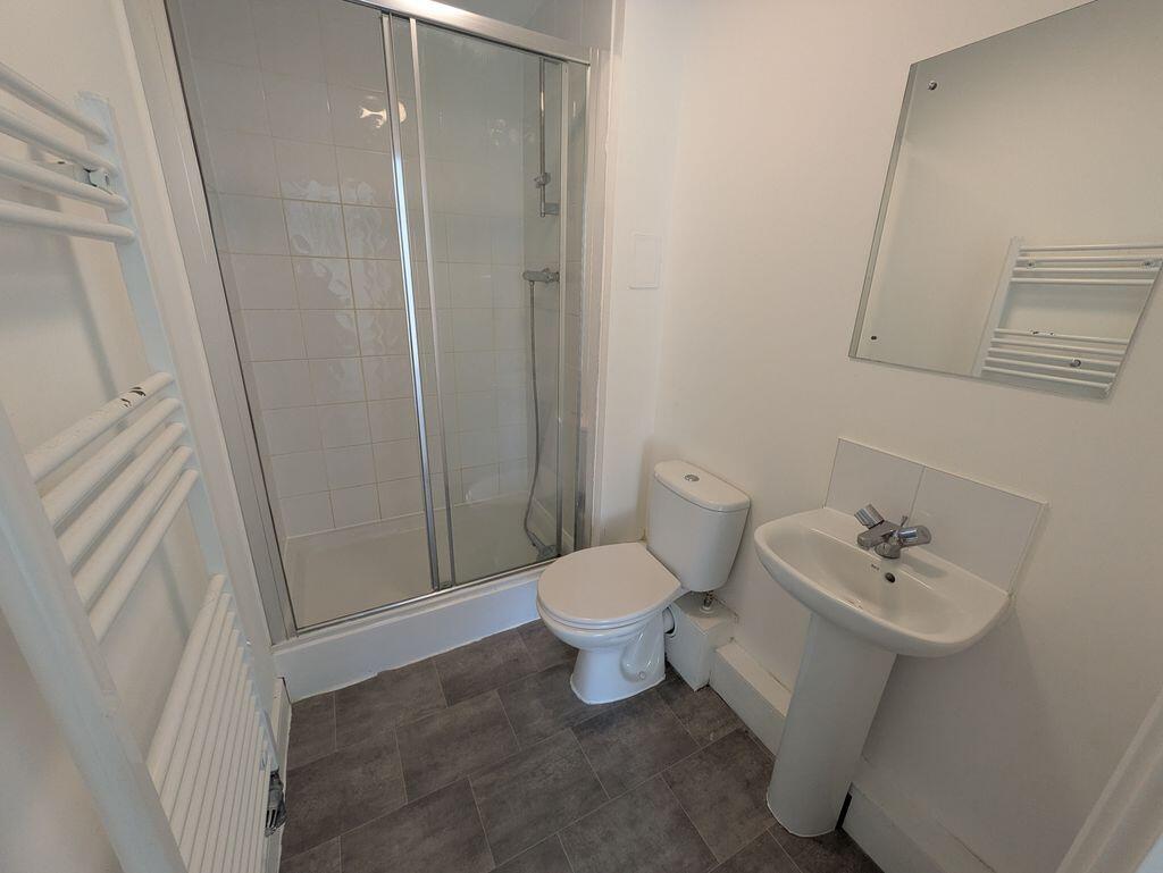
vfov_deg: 85.7
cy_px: 436
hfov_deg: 102.0
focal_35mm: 14
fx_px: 471
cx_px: 582
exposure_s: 1/100
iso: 106
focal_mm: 1.83
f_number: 2.2
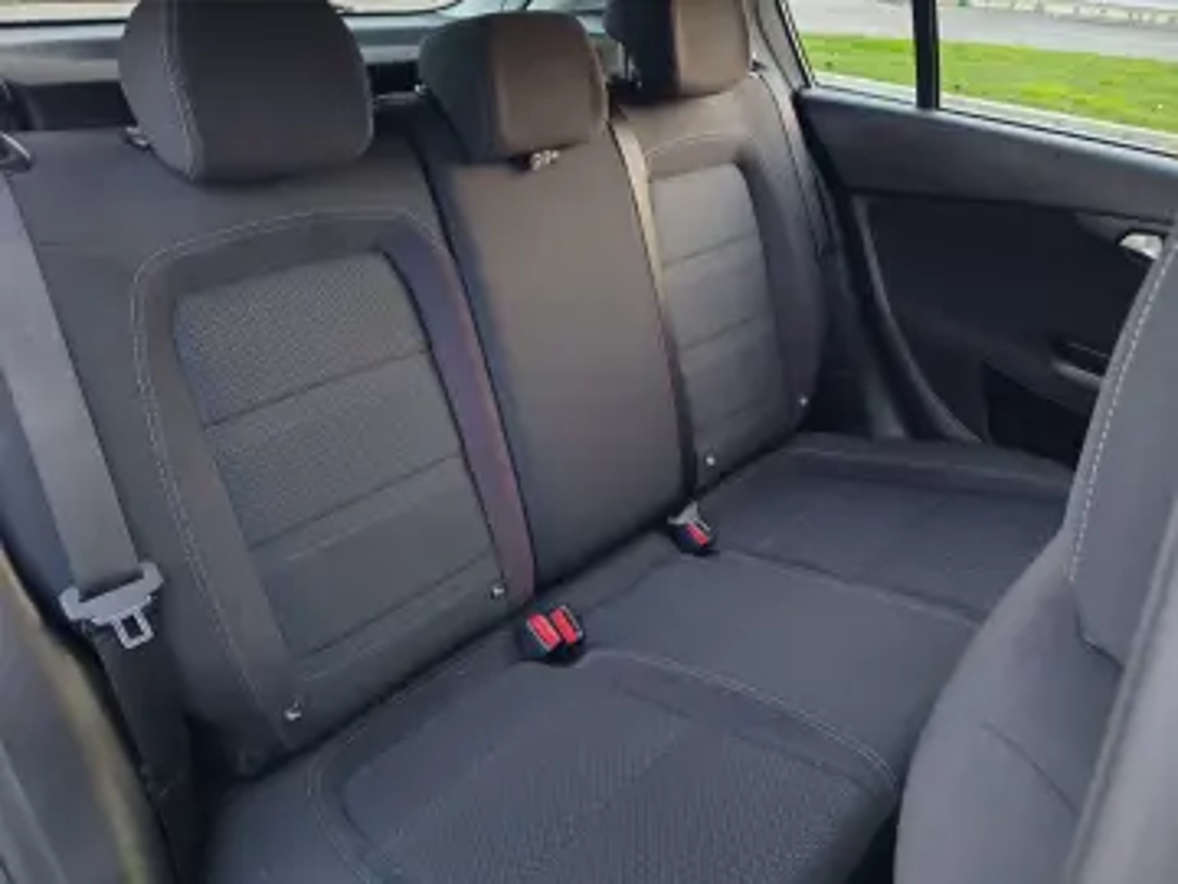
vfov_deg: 51.4
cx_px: 589
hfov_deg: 65.3
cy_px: 442
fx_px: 919
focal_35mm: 27
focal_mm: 5.52
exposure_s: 1/33
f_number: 1.95
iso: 500
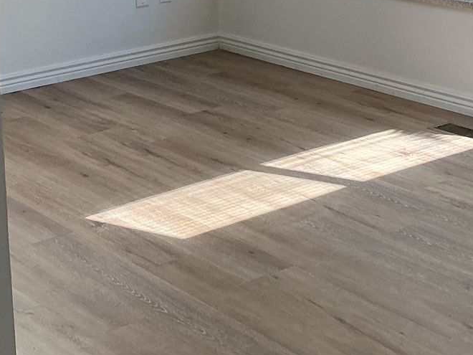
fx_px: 1230
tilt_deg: -13.5
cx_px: 120
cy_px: 60
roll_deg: +2.1
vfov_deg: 16.3
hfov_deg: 21.6
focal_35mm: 90
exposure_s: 1/120
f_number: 1.8
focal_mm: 3
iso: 50
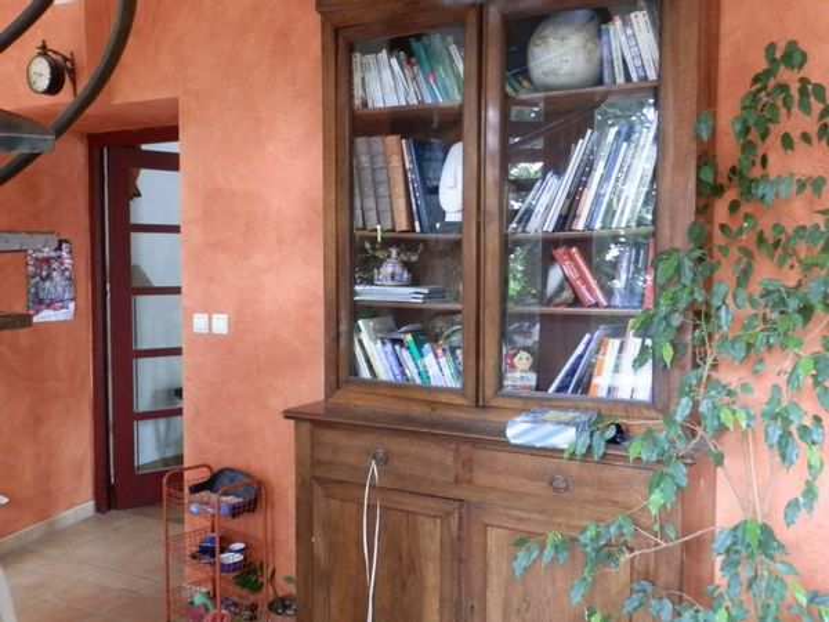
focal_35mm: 33
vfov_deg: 42.9
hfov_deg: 55.4
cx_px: 414
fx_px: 790
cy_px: 311
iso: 400
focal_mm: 5.96
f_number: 3.2
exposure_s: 1/6
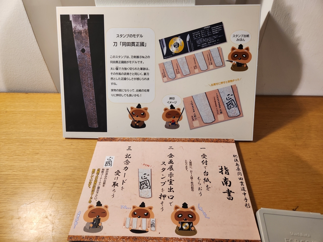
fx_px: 215
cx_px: 162
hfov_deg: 73.9
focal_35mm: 23
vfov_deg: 58.9
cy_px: 121
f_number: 1.8
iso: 125
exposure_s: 1/100
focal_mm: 5.4
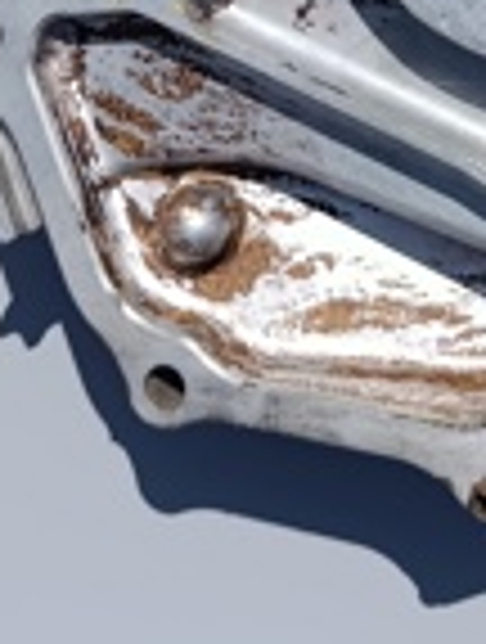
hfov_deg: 18.8
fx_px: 1435
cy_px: -248
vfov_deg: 22.1
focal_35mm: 77
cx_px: 452
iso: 50
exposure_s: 1/641
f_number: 1.65
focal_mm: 6.11
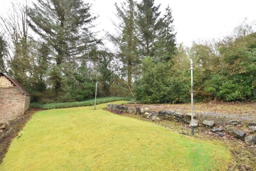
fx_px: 117
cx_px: 128
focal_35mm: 16
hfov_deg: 95.0
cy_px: 86
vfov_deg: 72.1
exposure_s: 1/30
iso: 100
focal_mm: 11
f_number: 5
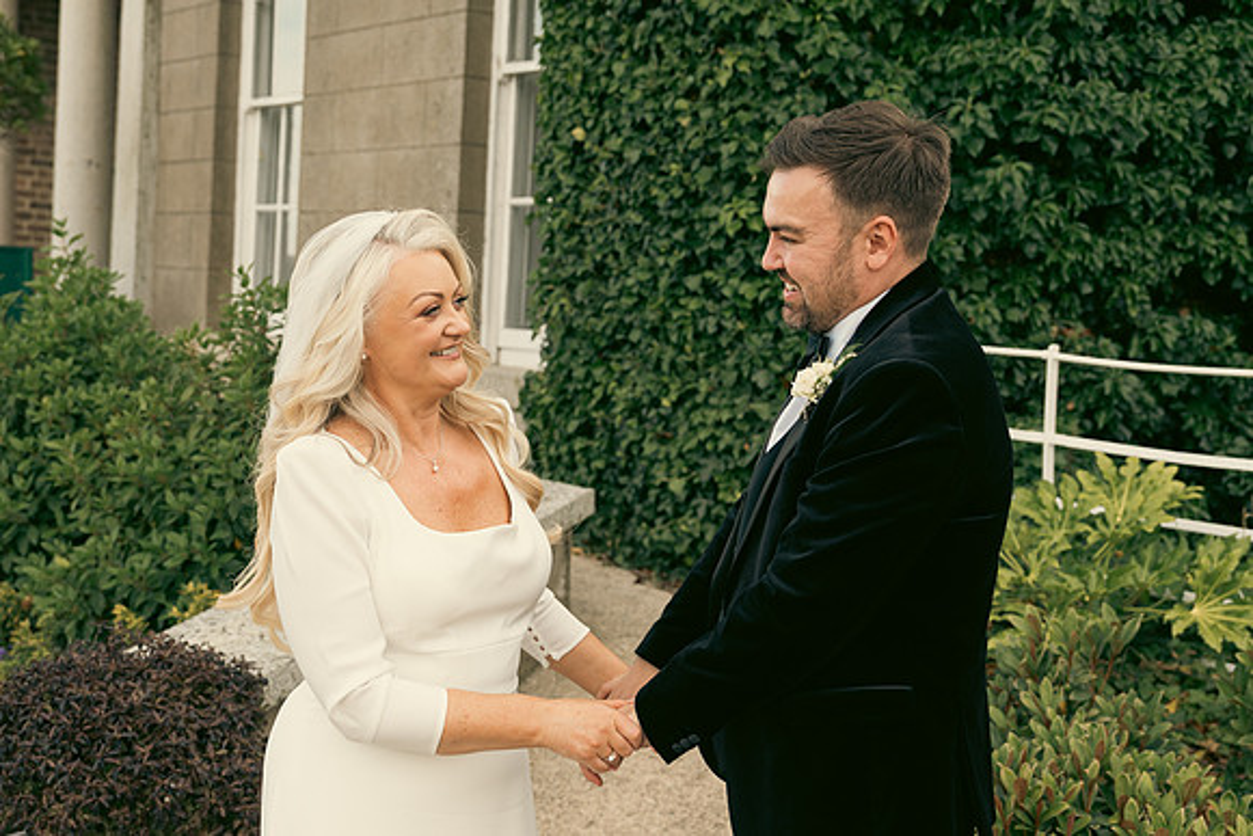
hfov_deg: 38.2
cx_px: 626
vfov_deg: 26.0
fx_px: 1810
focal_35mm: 52
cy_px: 418
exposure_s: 1/400
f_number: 3.5
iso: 125
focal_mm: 35
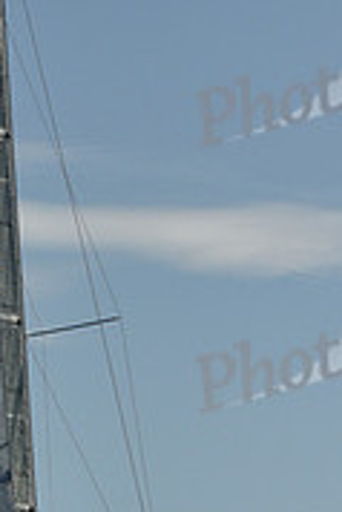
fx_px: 3242
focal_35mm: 228
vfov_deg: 9.0
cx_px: 47
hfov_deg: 6.0
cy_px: 529
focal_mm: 70
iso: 320
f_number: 8
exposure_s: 1/2000
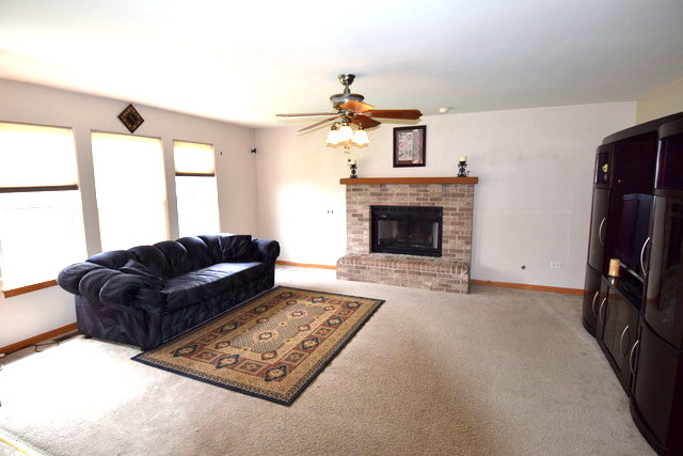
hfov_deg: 90.0
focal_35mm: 18
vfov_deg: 67.4
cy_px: 228
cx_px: 342
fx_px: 342
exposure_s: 1/125
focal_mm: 12
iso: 720
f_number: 5.6
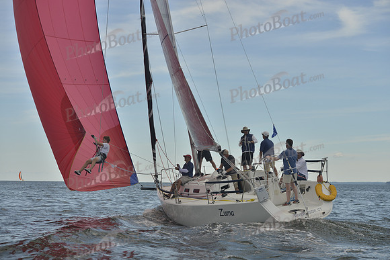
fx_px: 1105
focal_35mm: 102
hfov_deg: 20.0
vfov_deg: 13.4
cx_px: 195
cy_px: 130
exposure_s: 1/800
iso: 200
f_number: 5.6
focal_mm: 102
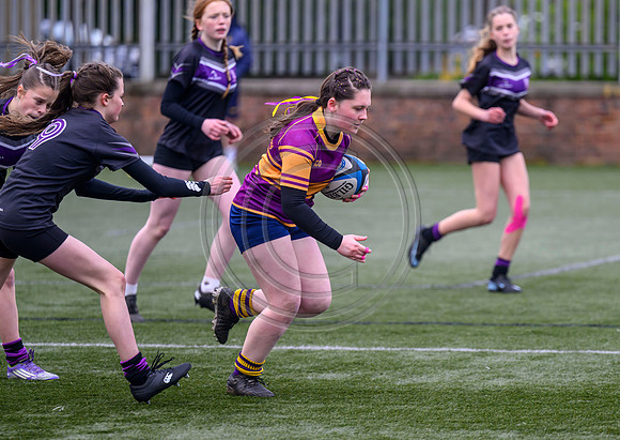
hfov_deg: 7.1
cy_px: 230
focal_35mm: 285
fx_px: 5011
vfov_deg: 5.0
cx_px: 354
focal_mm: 250
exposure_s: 1/1250
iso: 1000
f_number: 4
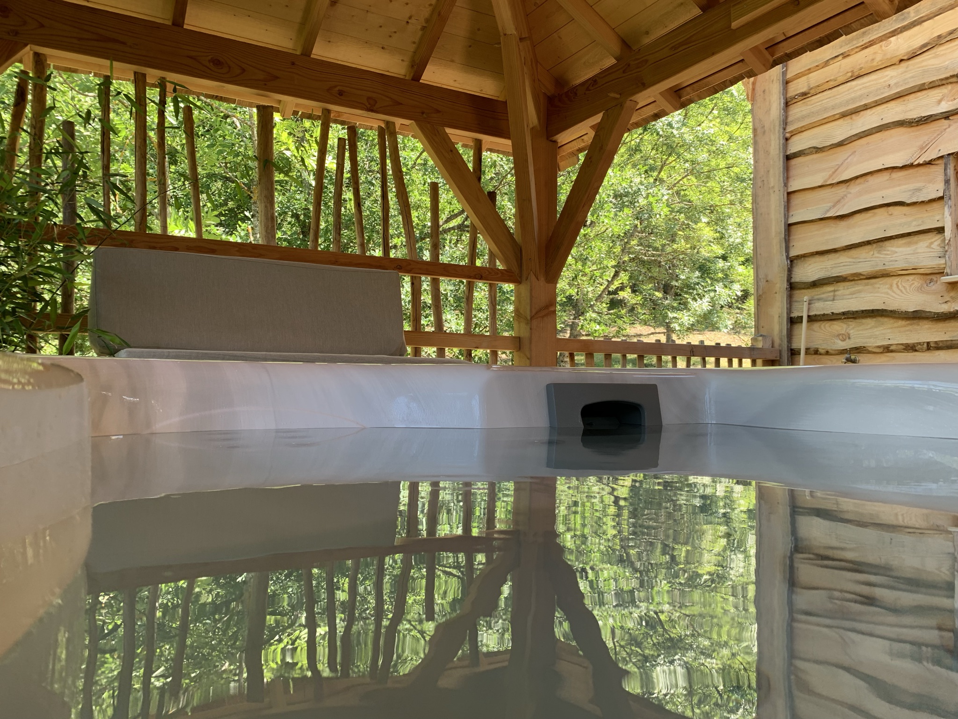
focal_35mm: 26
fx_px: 720
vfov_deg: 53.1
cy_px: 360
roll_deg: +0.8
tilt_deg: -0.8
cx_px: 479
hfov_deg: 67.3
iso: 25
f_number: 1.8
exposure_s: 1/122
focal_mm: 4.25
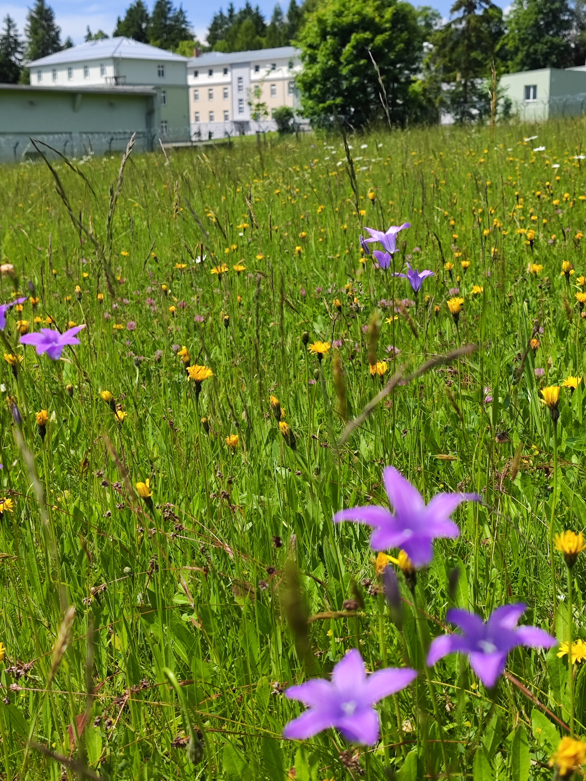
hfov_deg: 33.6
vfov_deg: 43.9
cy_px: 390
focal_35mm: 43
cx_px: 293
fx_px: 971
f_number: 1.8
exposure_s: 1/2683
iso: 50
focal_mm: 5.4
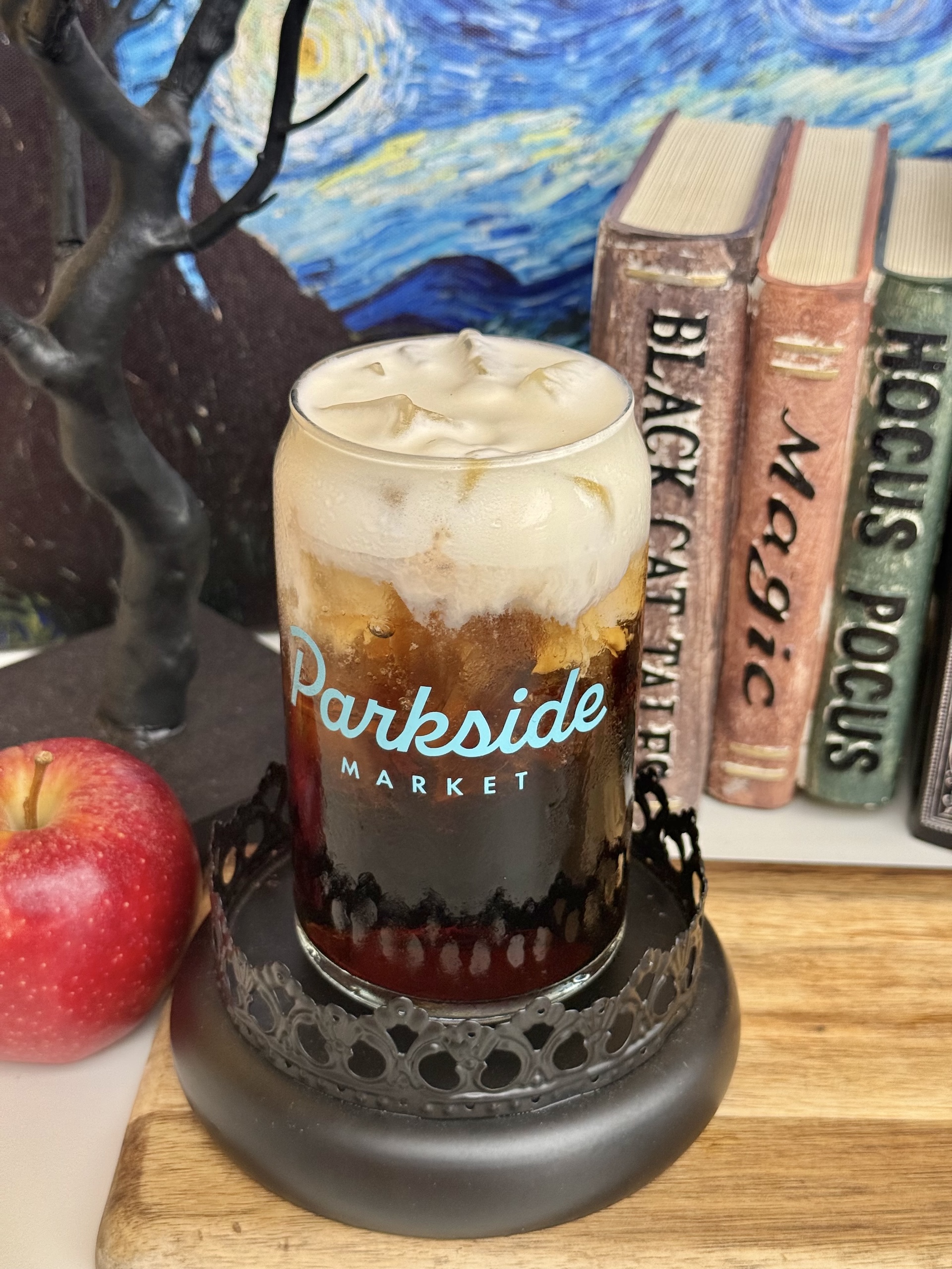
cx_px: 476
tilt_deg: -27.3
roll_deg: -0.5
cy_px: 634
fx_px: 1760
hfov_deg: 30.3
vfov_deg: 39.7
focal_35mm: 48
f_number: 1.78
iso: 80
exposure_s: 1/865
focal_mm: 6.76
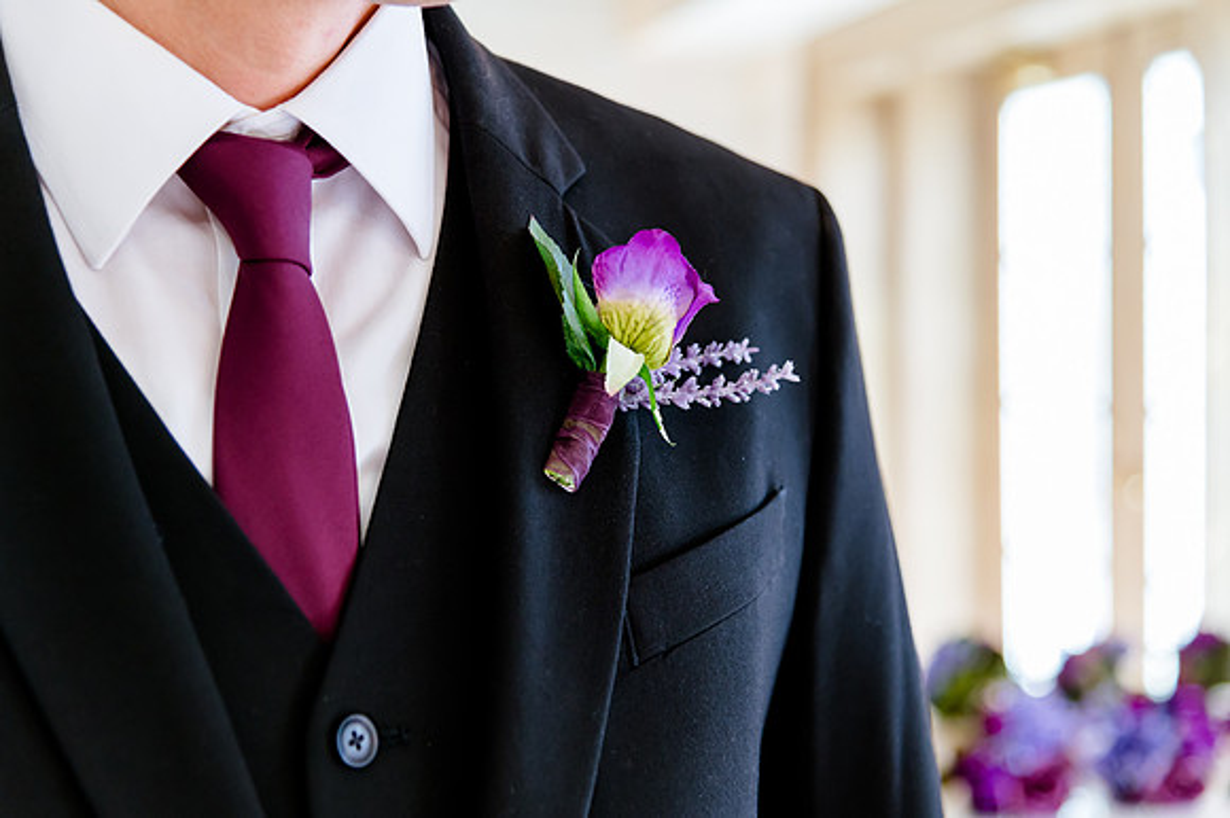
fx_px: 2154
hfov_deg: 31.9
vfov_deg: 21.5
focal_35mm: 63
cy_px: 409
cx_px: 615
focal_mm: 62
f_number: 4
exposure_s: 1/400
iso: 1600
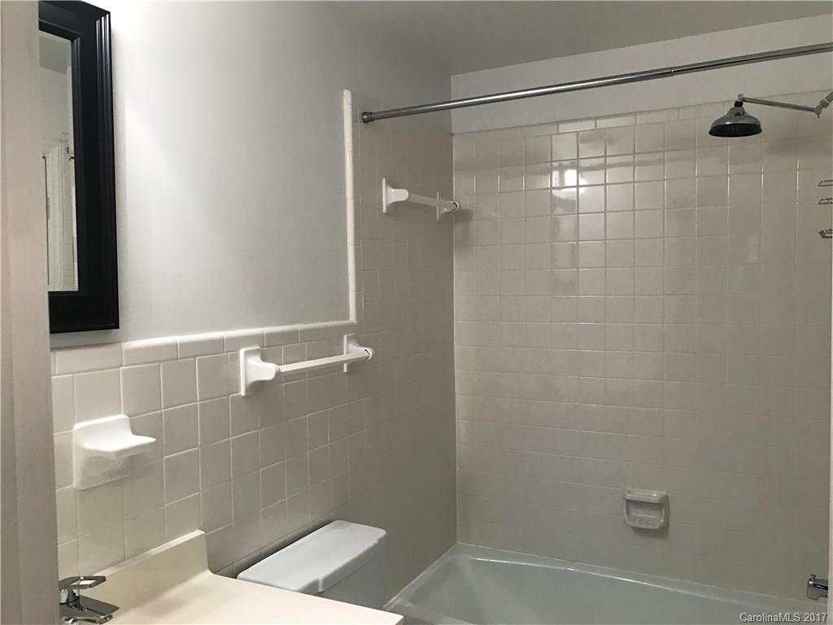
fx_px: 674
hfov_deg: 63.4
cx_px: 416
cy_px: 312
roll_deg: +0.5
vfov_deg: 49.7
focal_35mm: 28
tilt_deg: -2.3
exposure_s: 1/30
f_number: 1.8
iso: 40
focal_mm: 3.99
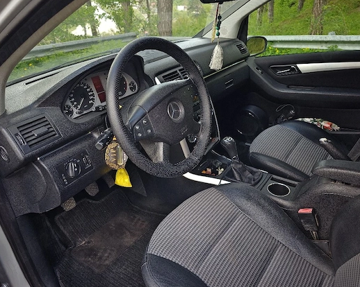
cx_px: 176
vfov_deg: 54.9
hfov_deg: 66.0
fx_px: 277
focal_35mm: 26
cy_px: 140
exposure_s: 1/118
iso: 50
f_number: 1.6
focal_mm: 6.06
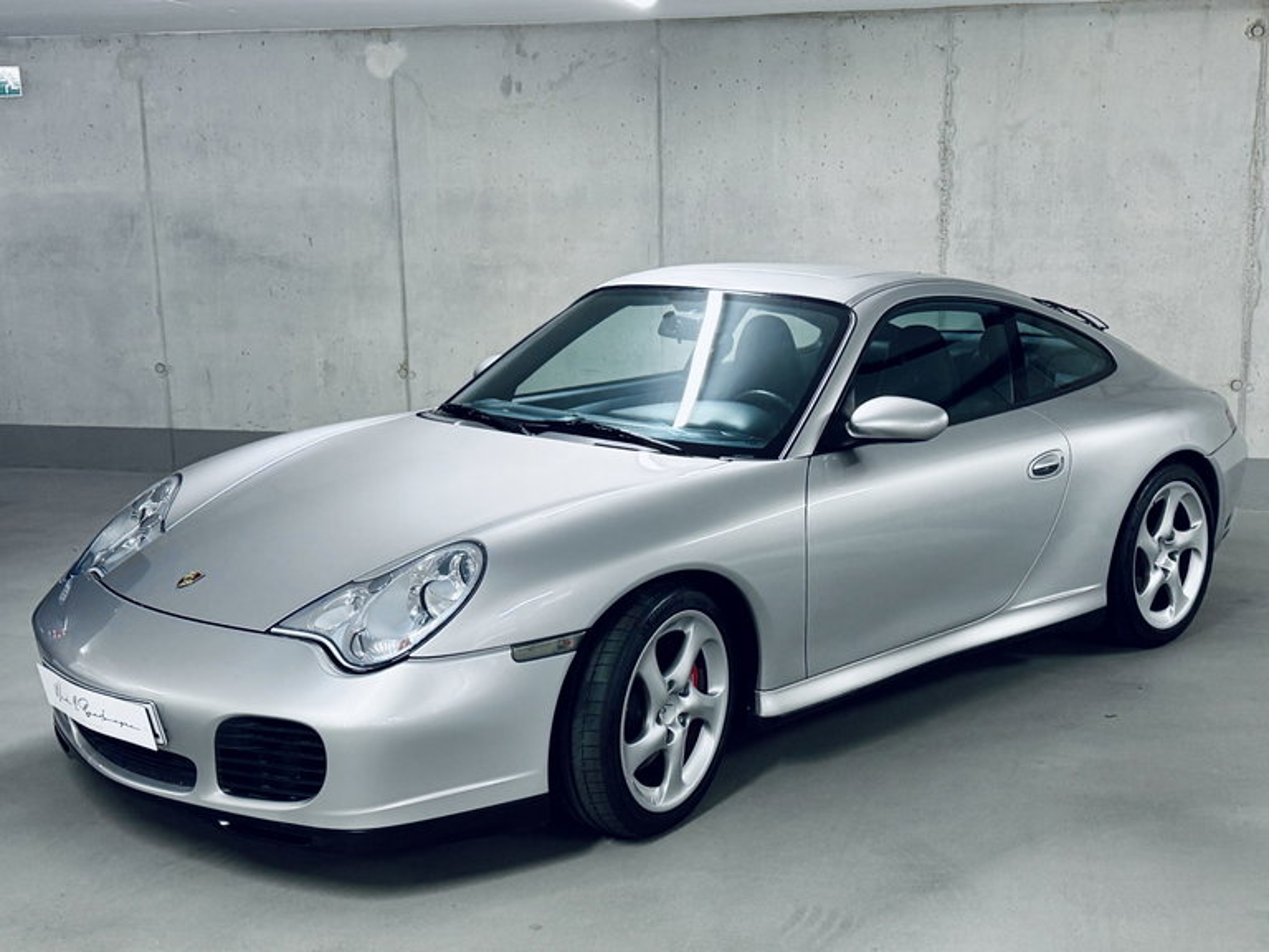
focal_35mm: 24
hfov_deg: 71.6
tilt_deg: -11.7
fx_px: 880
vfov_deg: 56.8
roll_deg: +1.0
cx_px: 634
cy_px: 476
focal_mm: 6.76
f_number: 1.78
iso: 320
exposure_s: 1/100
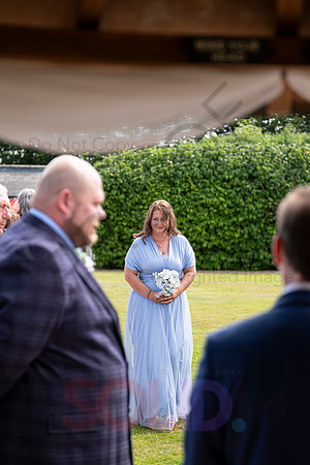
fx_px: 1382
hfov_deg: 12.8
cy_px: 232
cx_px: 155
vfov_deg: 19.1
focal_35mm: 107
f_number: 3.2
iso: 200
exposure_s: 1/640
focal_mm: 71.5
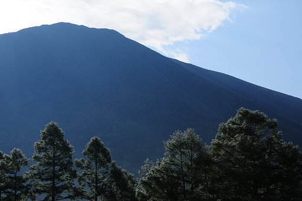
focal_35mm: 84
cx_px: 151
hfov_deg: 24.2
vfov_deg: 16.2
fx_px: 704
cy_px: 100
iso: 200
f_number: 11
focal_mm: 56
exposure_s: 1/640
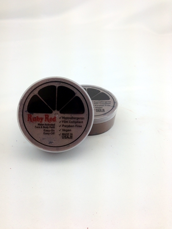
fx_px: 219
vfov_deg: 55.4
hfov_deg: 42.9
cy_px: 114
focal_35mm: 33
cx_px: 86
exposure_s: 1/161
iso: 50
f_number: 2.4
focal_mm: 4.12
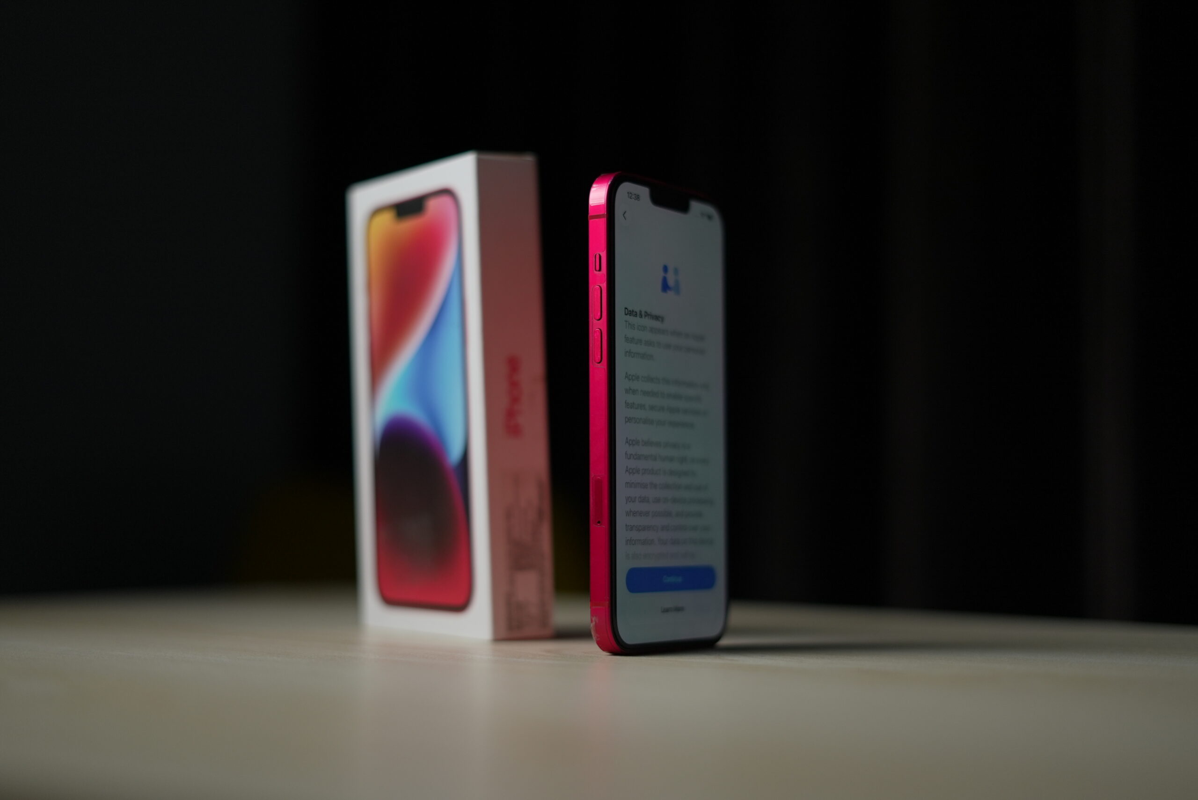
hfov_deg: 39.6
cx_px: 599
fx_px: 1665
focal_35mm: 50
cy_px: 400
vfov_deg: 27.0
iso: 500
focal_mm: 50
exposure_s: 1/100
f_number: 1.8
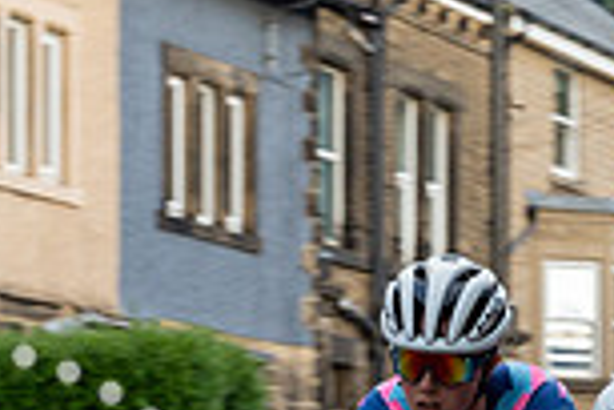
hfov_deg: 7.9
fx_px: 4451
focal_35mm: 261
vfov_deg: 5.2
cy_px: 504
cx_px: 554
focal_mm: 69
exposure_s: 1/160
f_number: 9
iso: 1250
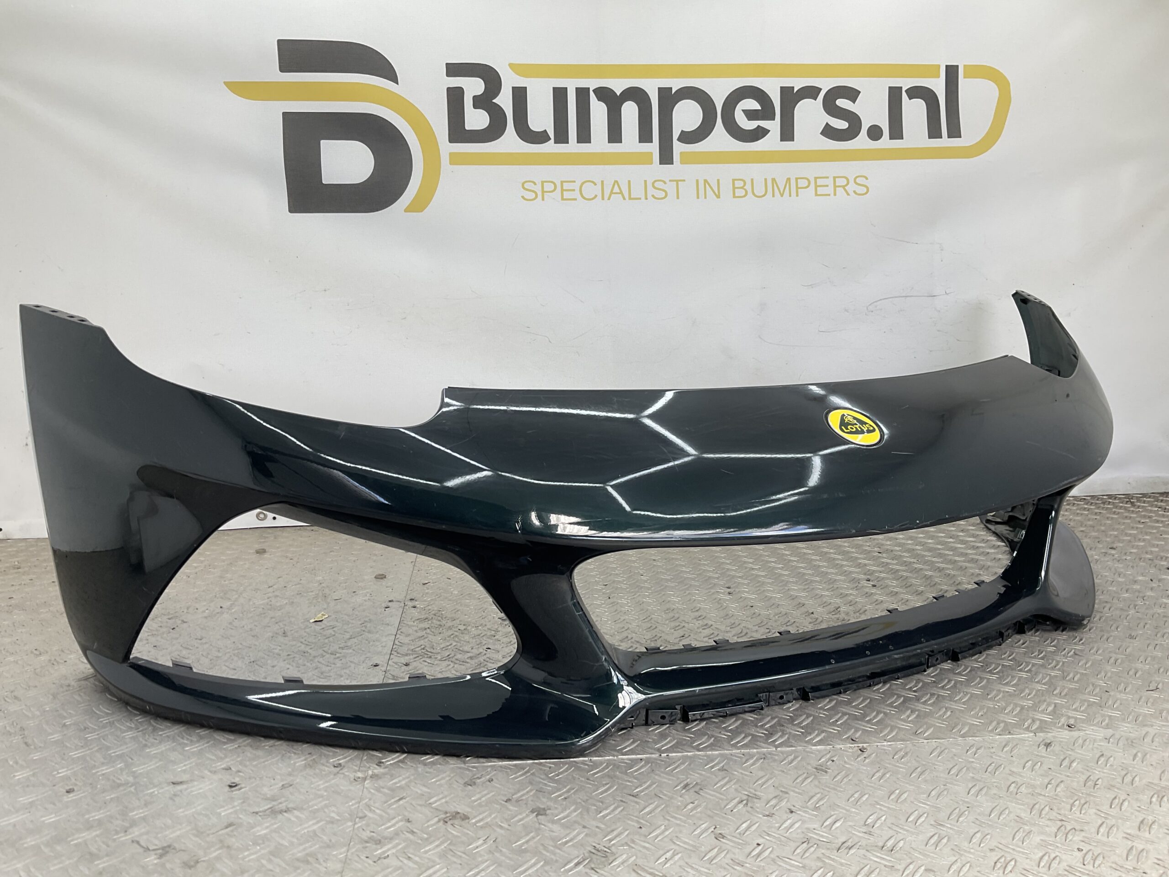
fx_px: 979
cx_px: 584
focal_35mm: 29
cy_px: 438
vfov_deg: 48.2
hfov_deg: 61.7
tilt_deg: -7.2
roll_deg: +0.6
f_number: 1.8
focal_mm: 3
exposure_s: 1/126
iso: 16
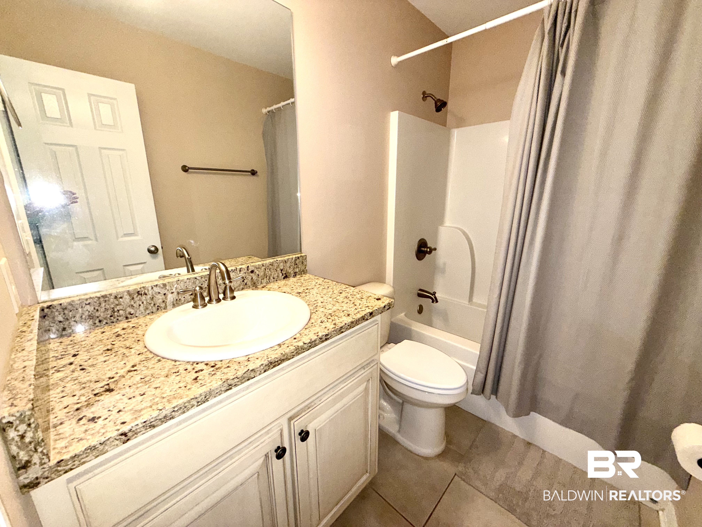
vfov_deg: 85.7
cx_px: 351
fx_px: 284
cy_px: 264
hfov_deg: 102.1
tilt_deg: -14.0
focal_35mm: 14
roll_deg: +0.1
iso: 80
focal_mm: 2.22
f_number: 2.2
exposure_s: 1/73
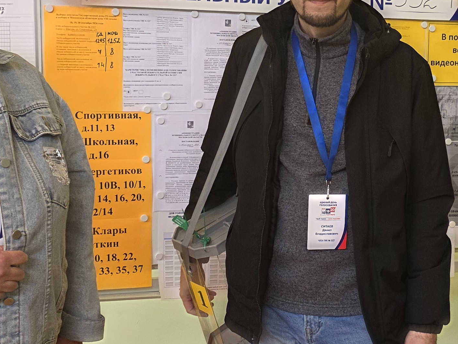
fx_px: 860
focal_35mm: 65
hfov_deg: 29.2
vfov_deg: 22.6
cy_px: 155
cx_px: 360
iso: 250
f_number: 1.7
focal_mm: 6.3
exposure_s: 1/100
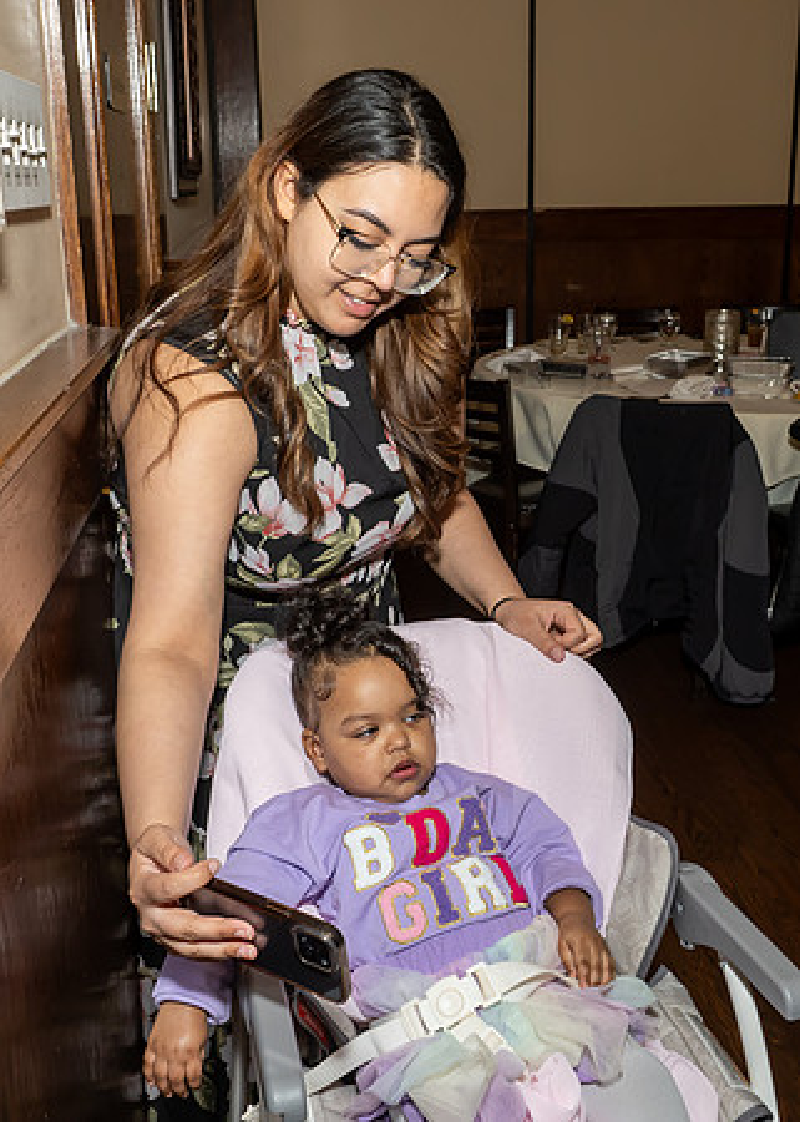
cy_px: 540
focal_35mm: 38
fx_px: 1211
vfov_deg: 49.7
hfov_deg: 36.5
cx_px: 456
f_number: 8
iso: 640
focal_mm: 17
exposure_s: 1/250
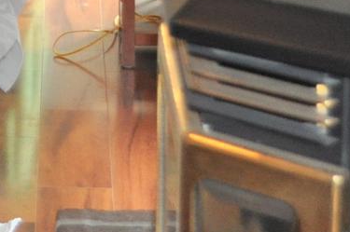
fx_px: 2068
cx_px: -418
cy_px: -97
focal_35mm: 213
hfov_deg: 8.9
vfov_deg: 6.4
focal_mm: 26
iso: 800
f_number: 4.2
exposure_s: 1/100
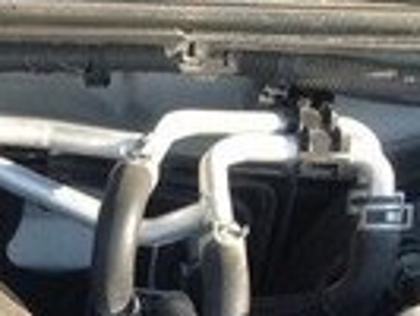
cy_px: 592
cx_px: -174
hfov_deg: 11.6
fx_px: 1992
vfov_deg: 8.7
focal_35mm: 164
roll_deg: -1.0
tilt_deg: -36.0
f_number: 2.4
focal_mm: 4.12
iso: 50
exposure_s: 1/209
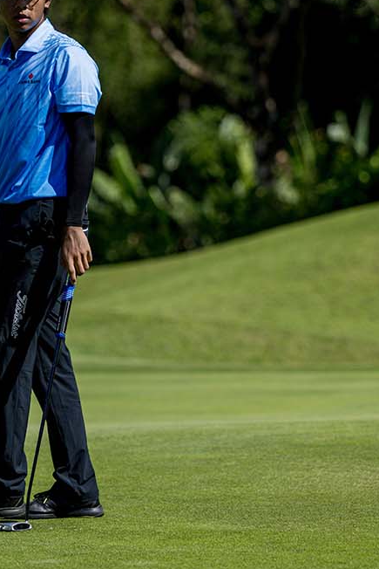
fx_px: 4529
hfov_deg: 4.8
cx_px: 151
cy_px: 238
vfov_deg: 7.2
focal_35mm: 287
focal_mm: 130
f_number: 2.8
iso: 250
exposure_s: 1/6400
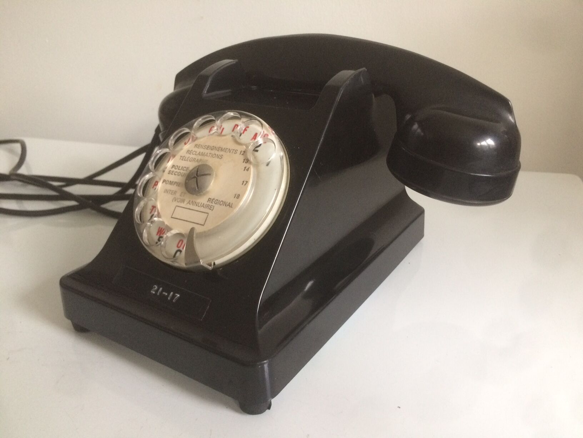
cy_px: 219
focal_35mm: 29
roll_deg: +1.9
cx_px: 292
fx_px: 488
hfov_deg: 61.7
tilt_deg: -25.1
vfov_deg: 48.2
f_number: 2.2
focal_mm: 4.15
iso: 250
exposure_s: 1/33
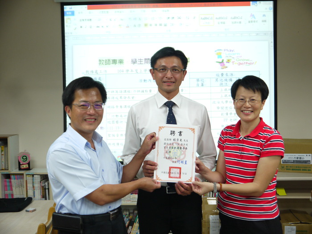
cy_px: 117
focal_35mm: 50
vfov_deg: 29.1
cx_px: 156
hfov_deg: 38.2
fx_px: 451
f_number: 4.6
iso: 640
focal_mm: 25
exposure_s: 1/60
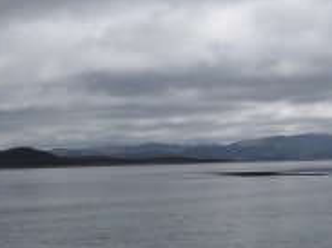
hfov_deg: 21.0
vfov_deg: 15.9
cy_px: 131
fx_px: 891
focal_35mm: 93
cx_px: 230
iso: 80
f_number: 4.8
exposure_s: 1/1000
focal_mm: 5.6
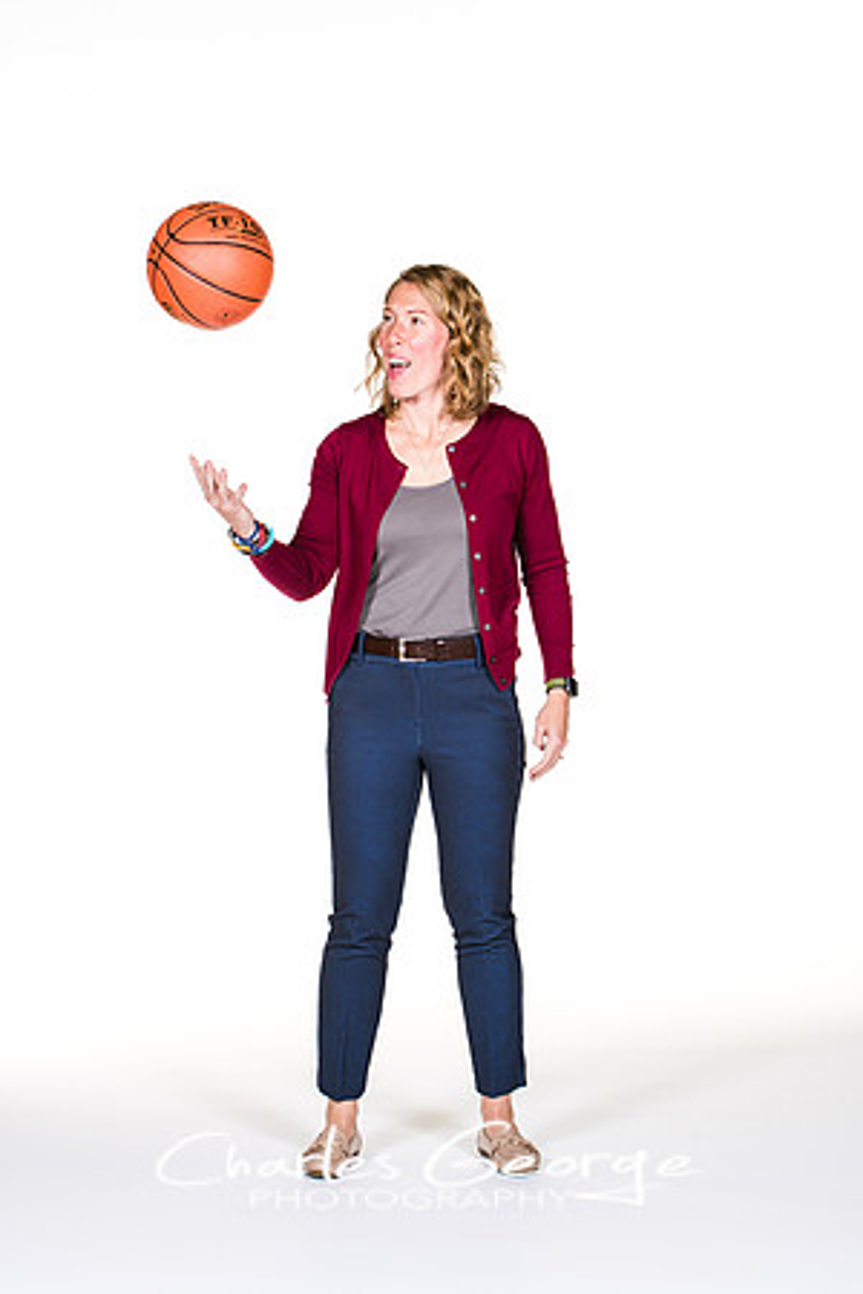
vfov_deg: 19.5
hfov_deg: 13.0
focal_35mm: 105
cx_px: 432
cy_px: 647
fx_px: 3775
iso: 200
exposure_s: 1/160
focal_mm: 70
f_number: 6.3
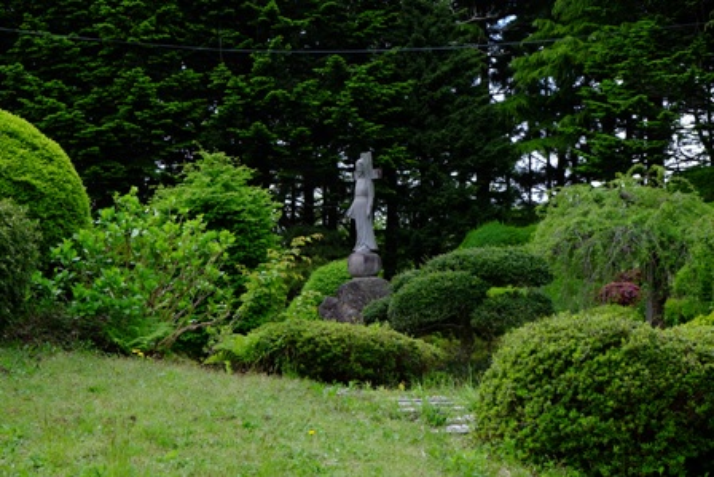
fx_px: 1647
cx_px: 357
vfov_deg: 16.5
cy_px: 238
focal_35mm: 83
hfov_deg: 24.5
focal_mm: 55
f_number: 5.6
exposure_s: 1/210
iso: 200
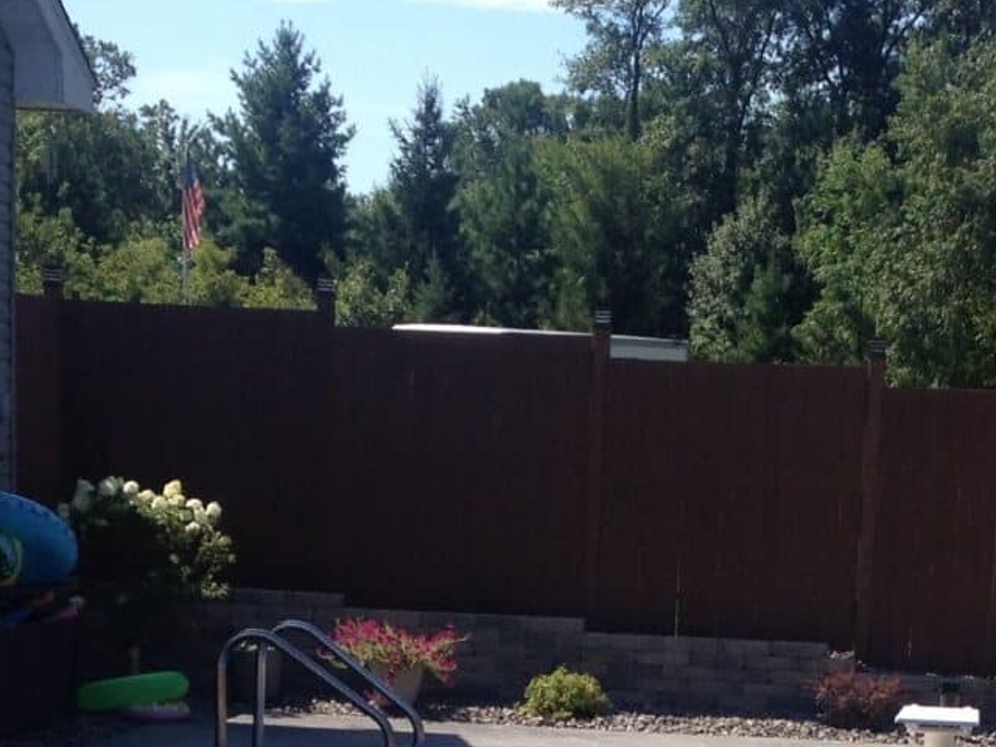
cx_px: 725
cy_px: 949
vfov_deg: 12.8
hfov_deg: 17.5
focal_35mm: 112
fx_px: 3223
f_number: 2.4
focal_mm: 4.28
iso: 64
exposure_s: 1/1200
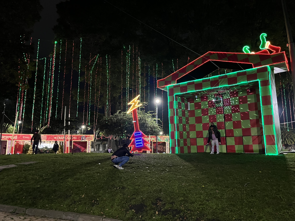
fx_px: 222
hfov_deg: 67.3
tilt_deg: +8.9
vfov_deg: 53.1
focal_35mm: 26
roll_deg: -0.5
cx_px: 148
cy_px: 110
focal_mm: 5.1
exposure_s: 1/30
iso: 800
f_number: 1.6
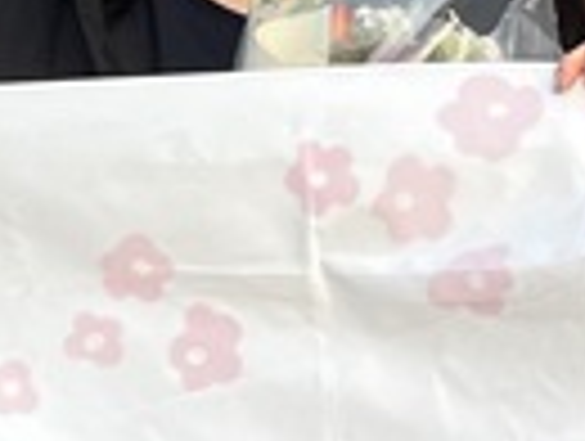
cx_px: 1238
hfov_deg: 9.2
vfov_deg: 7.4
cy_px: 9
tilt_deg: -6.9
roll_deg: +1.4
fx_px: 3386
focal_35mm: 200
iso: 40
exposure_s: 1/214
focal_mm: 5.7
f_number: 1.5
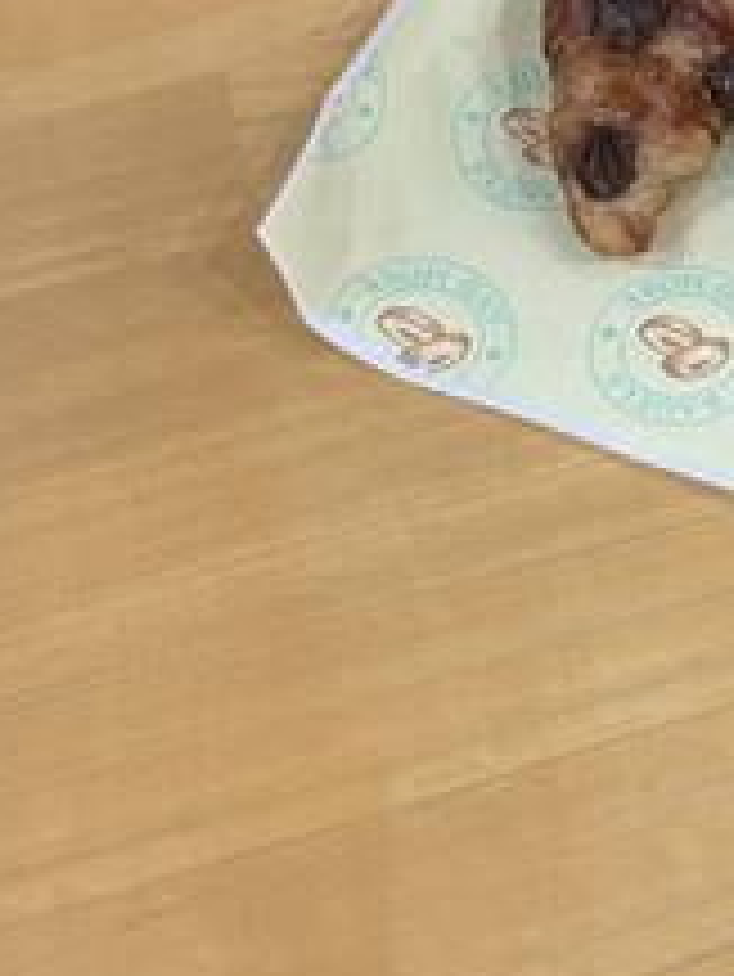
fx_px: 2288
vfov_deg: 24.1
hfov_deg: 17.3
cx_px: 896
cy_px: 389
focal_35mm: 81
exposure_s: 1/100
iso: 200
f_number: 1.78
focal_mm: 6.76
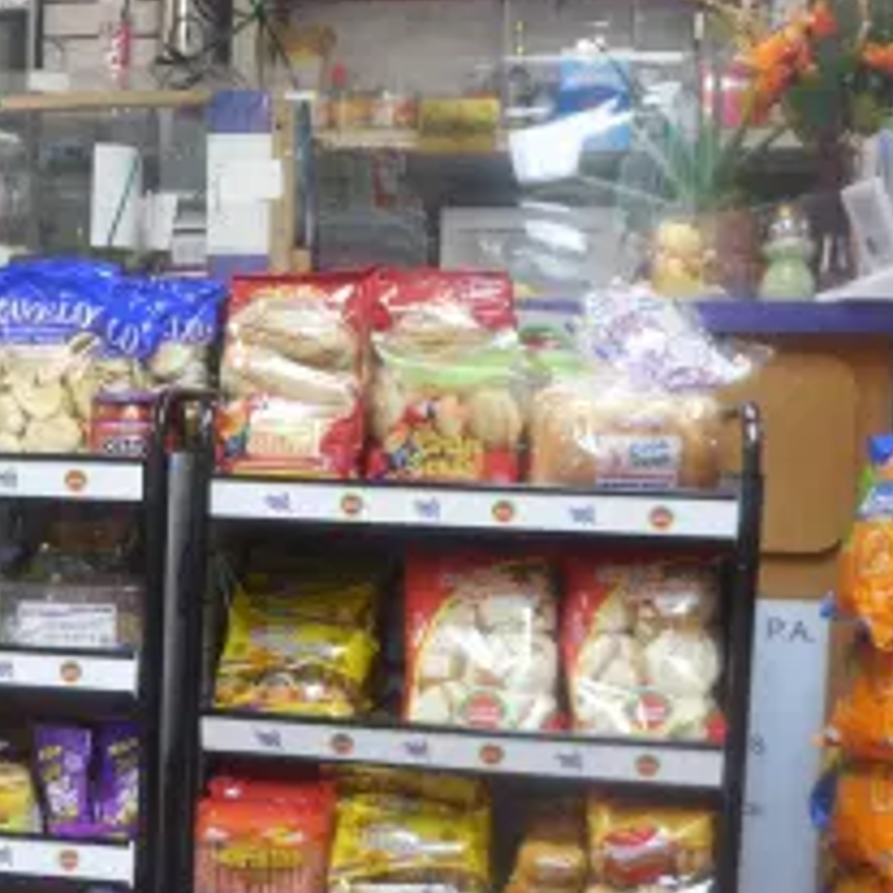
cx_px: 181
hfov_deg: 28.9
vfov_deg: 29.4
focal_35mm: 58
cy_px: 565
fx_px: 1693
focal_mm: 6.1
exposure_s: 1/30
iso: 250
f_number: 3.4
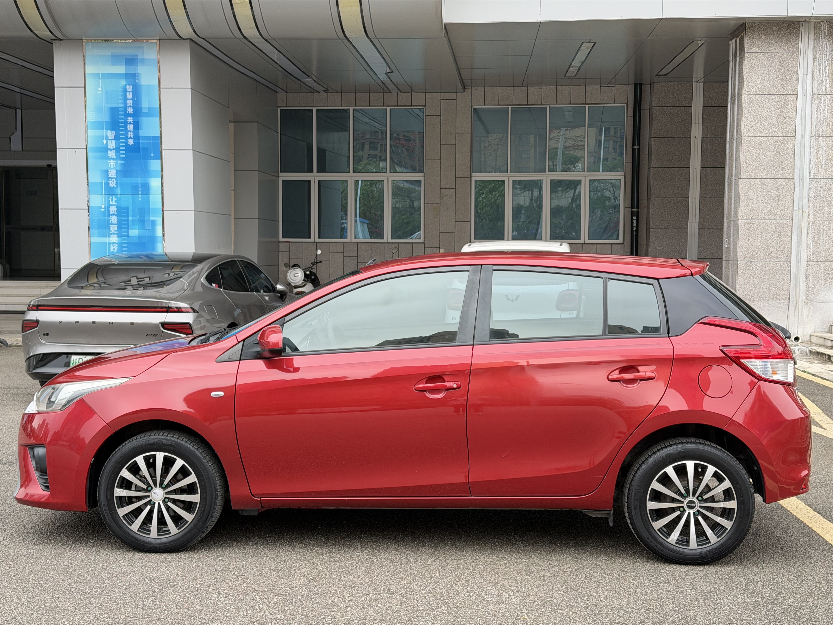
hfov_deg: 39.7
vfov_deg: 30.3
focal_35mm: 48
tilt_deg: -3.8
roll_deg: +0.1
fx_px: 1155
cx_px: 416
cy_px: 312
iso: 64
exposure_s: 1/975
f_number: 1.78
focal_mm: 6.76
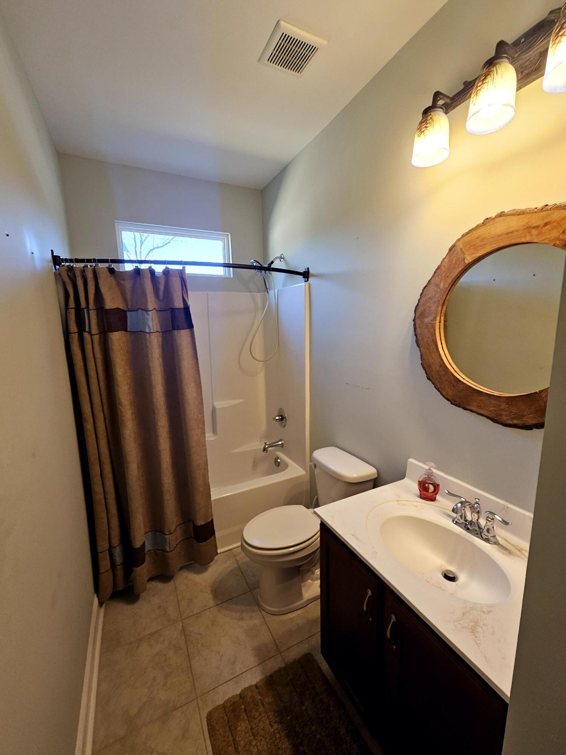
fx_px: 283
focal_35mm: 13
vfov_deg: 106.2
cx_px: 283
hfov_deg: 89.9
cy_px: 378
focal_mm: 2.2
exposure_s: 1/60
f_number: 2.2
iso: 100
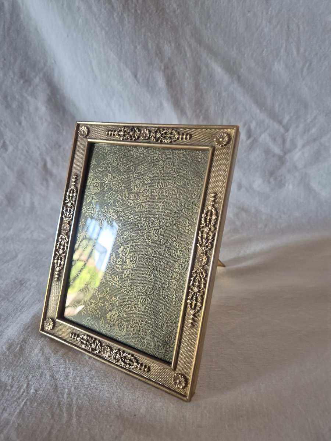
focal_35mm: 23
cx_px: 166
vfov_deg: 73.9
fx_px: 293
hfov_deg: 58.9
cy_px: 220
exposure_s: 1/100
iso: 400
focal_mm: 5.4
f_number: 1.8
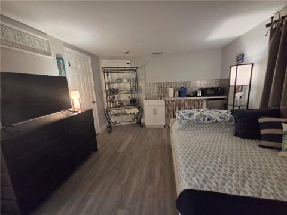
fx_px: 108
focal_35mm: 13
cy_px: 108
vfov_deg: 89.9
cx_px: 144
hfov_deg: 106.2
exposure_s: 1/60
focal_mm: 2.2
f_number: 2.2
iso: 1000
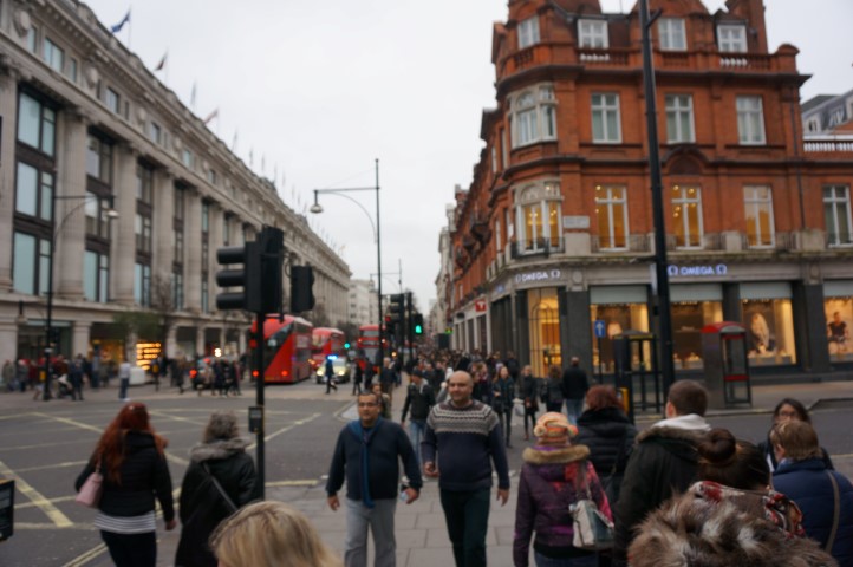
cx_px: 426
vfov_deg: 53.0
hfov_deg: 73.8
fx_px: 568
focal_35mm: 24
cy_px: 284
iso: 100
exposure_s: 1/160
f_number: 4
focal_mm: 16
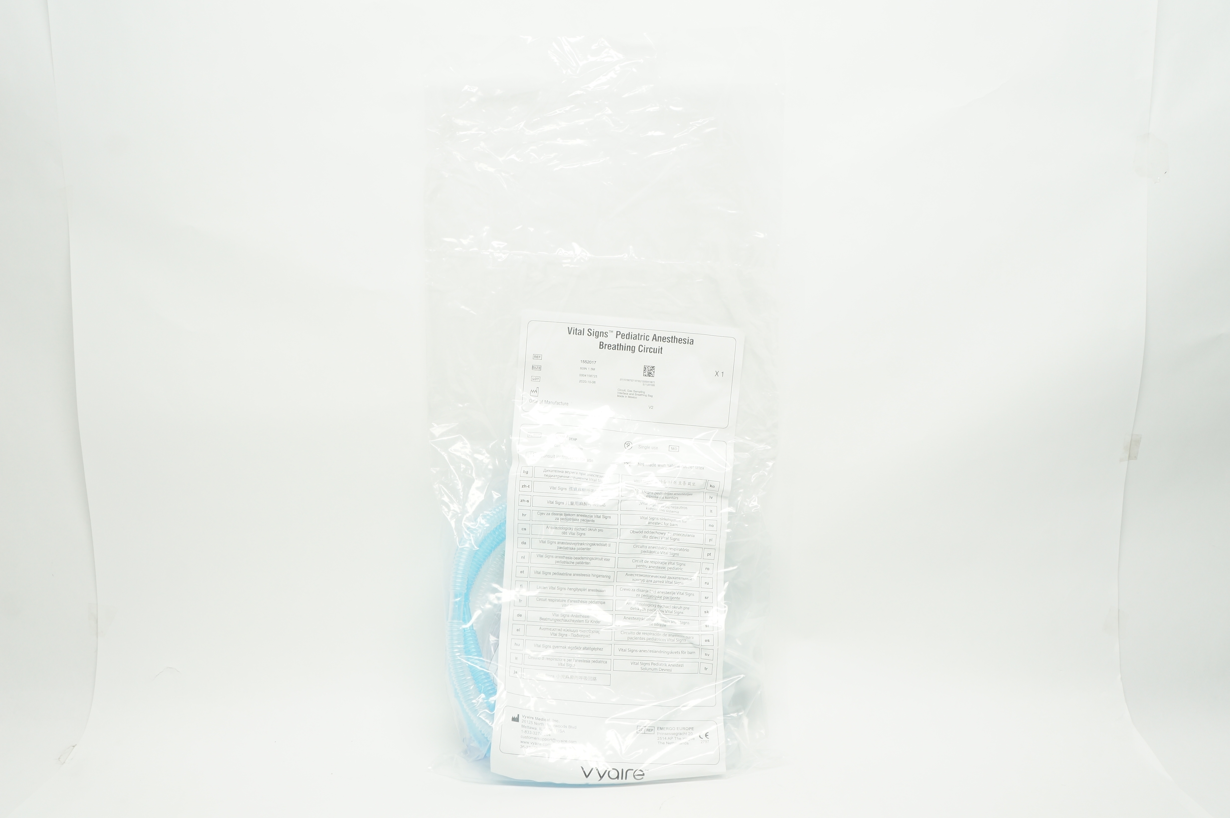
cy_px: 409
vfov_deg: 39.9
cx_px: 615
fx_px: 1126
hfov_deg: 57.3
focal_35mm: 33
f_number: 8
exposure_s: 1/30
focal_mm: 22
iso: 400
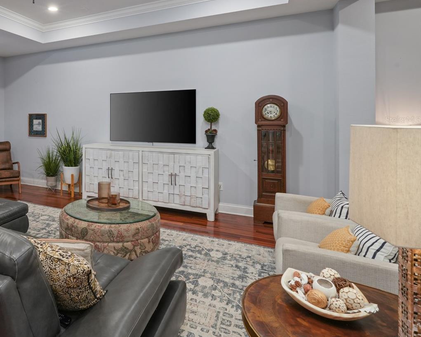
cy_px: 120
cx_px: 92
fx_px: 312
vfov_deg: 55.9
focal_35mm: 25
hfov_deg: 63.0
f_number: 11
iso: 400
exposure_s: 1/2
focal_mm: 17
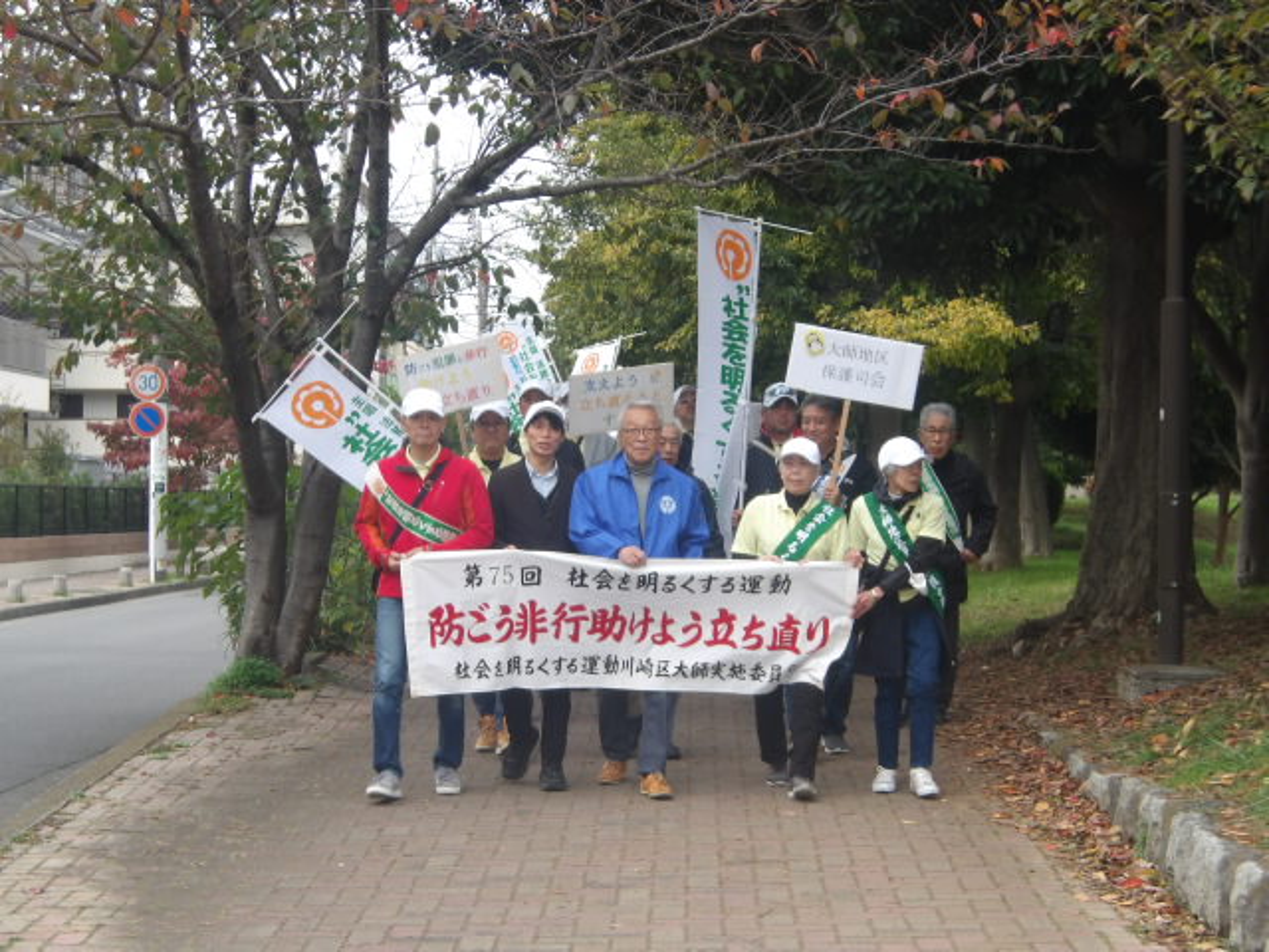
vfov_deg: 17.0
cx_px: 634
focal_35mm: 87
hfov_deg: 22.5
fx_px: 3189
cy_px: 476
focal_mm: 15.6
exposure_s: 1/87
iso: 100
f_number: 5.6
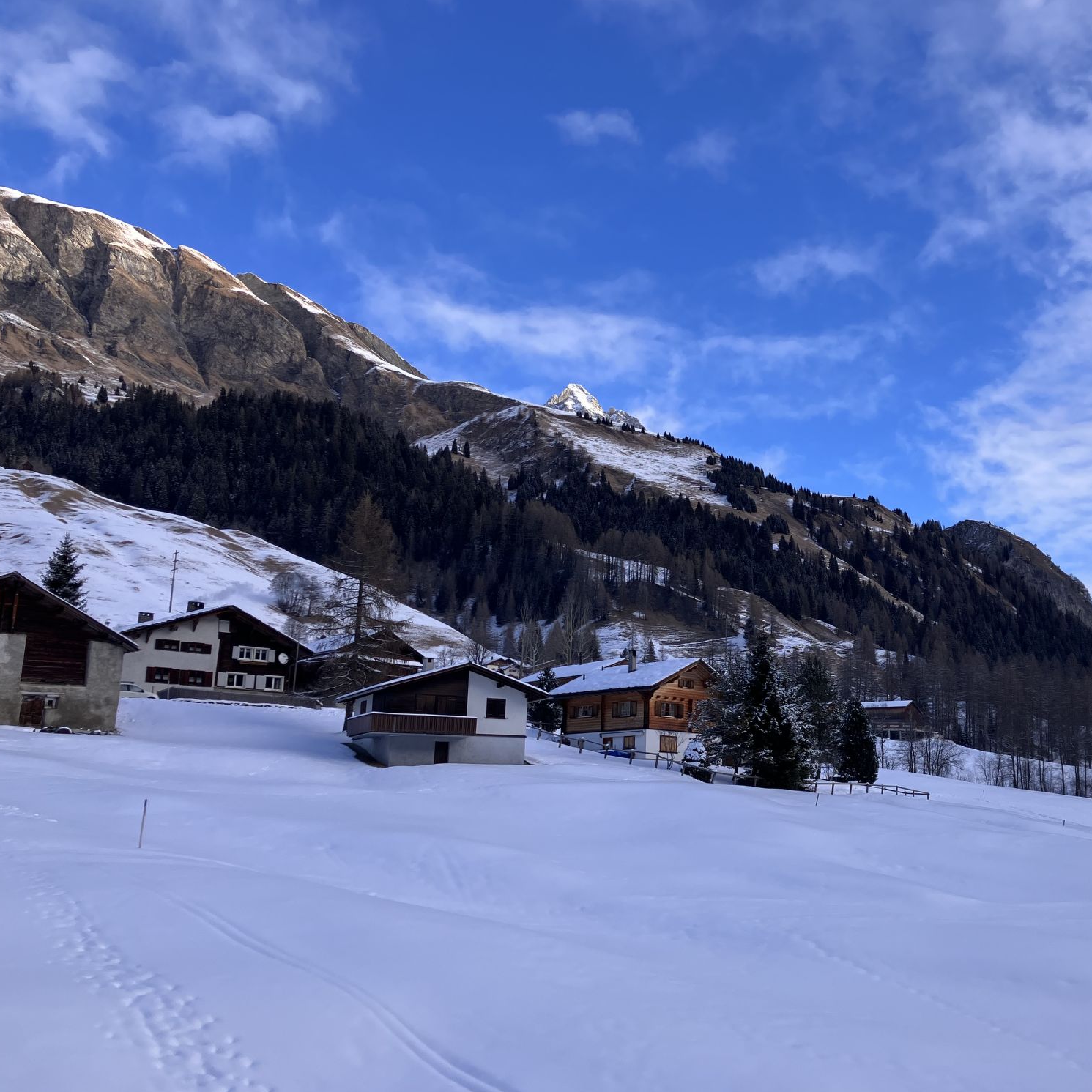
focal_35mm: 34
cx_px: 744
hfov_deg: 47.5
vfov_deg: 48.5
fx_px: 1213
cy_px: 549
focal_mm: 3.99
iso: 32
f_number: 1.8
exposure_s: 1/1080
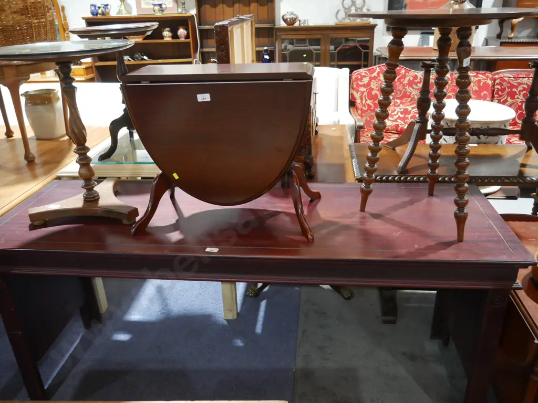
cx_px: 269
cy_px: 202
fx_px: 435
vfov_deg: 49.7
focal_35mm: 28
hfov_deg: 63.4
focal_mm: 14
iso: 1250
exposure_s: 1/60
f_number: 3.5
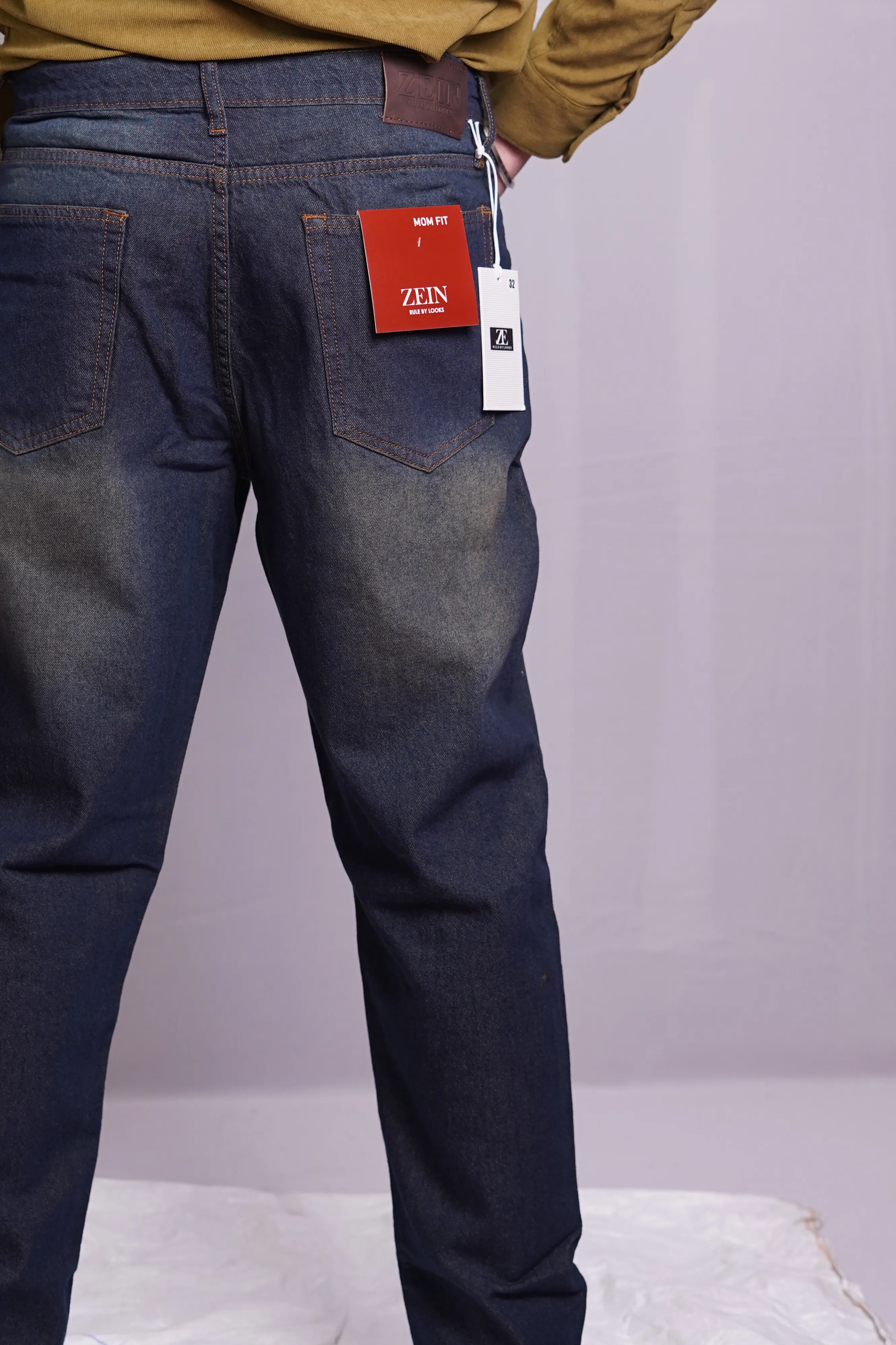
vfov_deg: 26.9
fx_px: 2800
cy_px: 498
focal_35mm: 75
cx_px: 253
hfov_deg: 18.1
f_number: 3.5
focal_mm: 50
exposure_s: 1/100
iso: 640
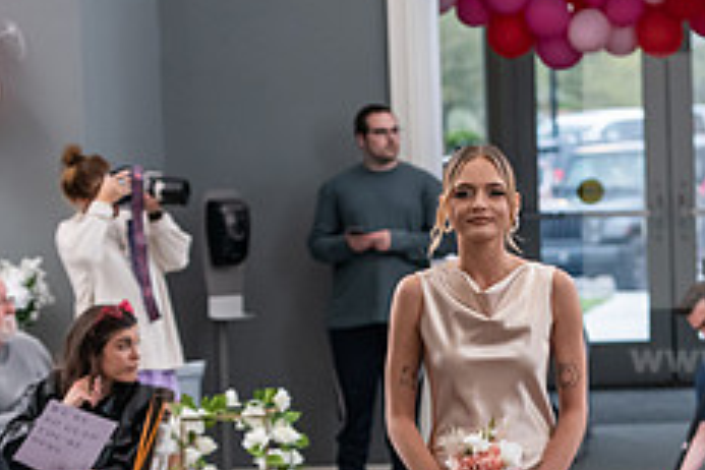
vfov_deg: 5.7
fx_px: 4680
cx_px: 491
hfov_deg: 8.6
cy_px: 423
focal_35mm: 239
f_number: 3.5
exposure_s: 1/200
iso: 1600
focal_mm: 95
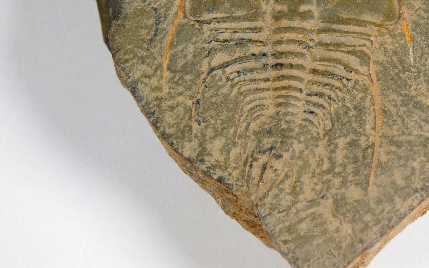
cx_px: 270
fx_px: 1602
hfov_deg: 15.2
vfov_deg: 9.6
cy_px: 96
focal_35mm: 137
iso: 125
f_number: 4.6
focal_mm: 17.6
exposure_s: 1/160
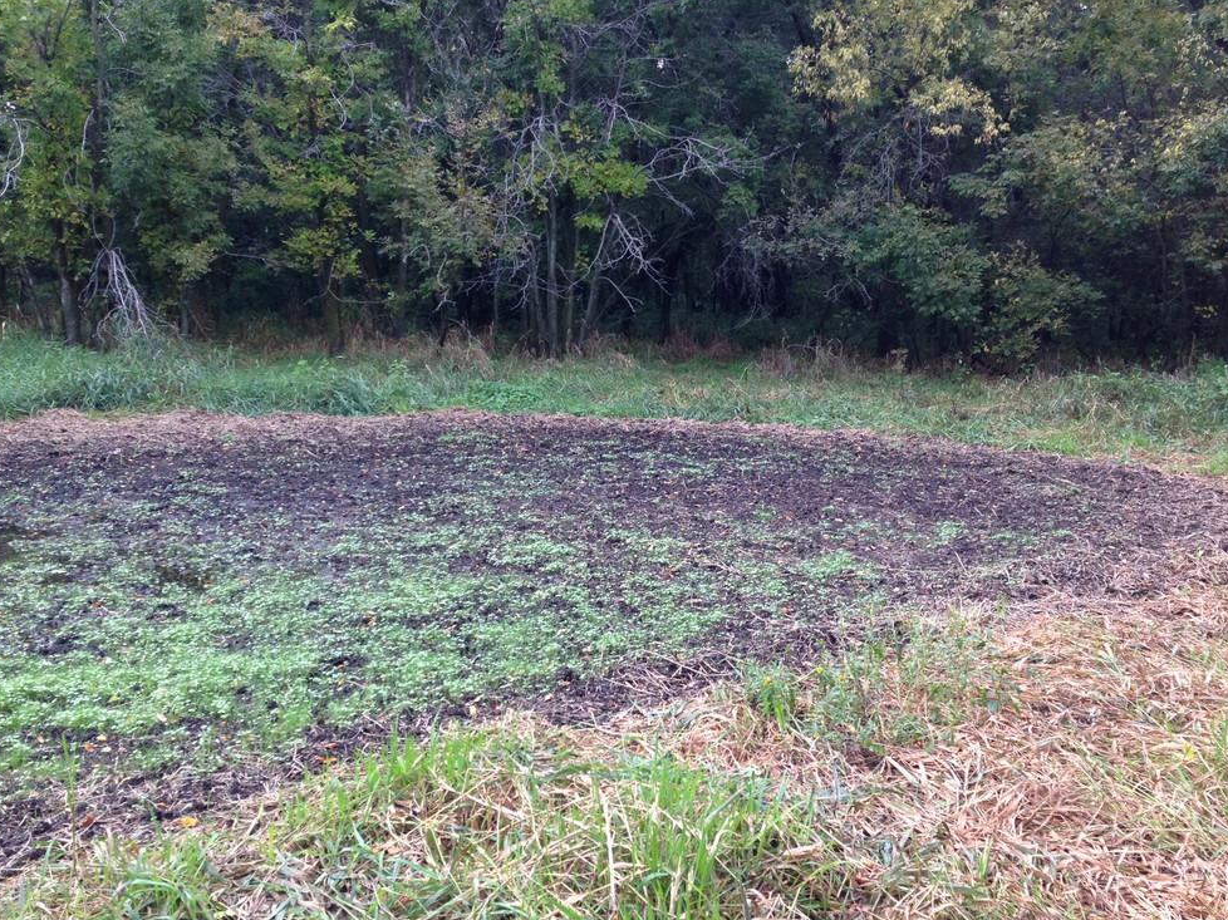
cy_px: 500
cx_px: 636
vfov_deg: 39.6
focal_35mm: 36
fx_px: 1277
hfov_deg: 51.4
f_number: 2.4
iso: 100
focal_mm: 4.13
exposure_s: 1/120
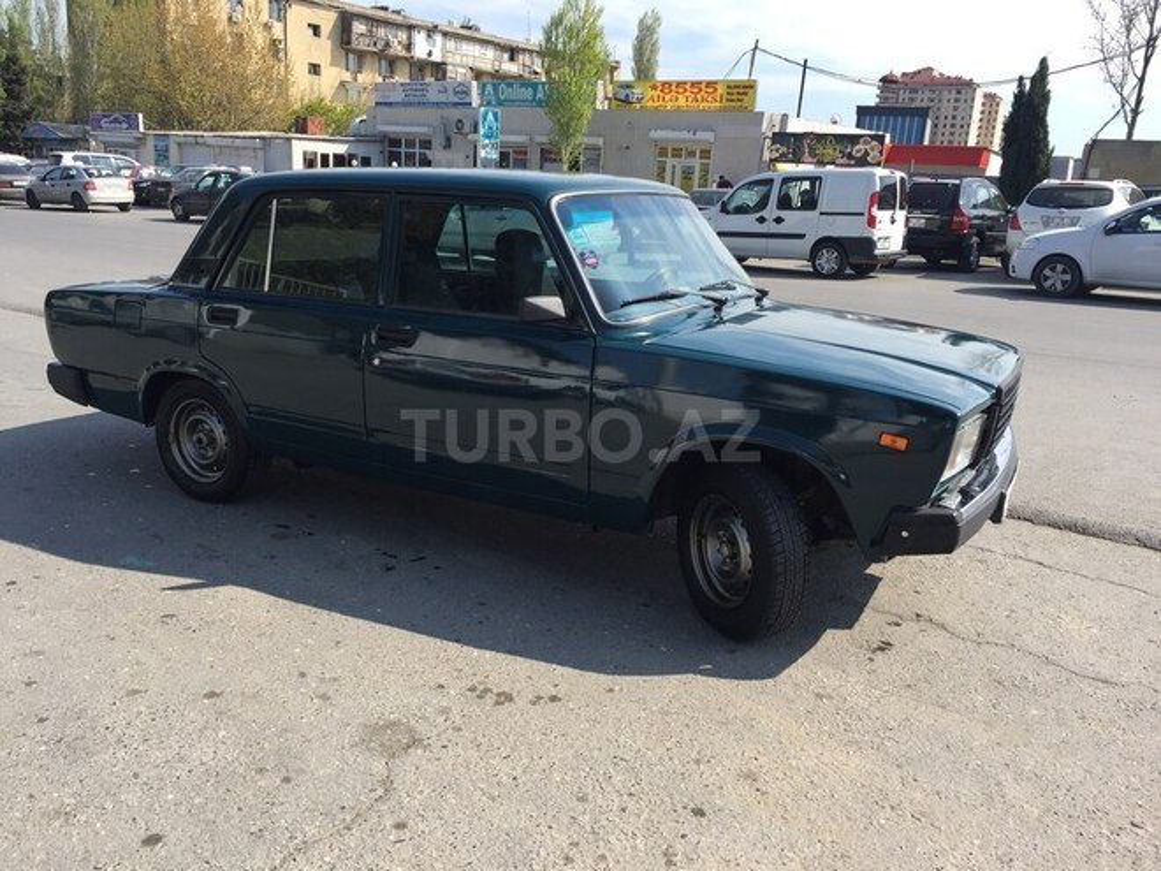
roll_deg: -4.3
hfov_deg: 61.7
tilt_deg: -13.8
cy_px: 436
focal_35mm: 29
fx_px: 973
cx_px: 580
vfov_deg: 48.2
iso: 32
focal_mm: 4.15
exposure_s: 1/1014
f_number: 2.2
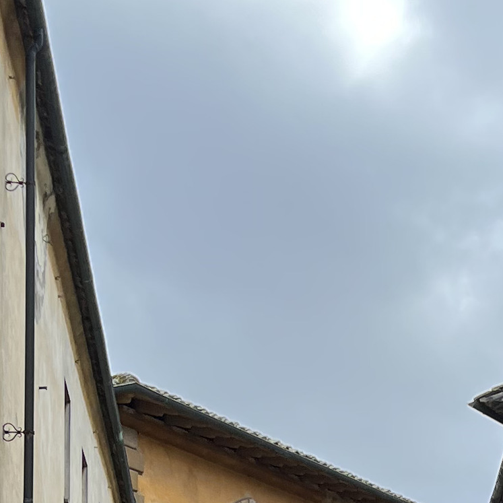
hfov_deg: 14.0
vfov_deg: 13.5
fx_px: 2022
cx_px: 472
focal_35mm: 123
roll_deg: +1.0
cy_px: 721
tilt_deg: +3.7
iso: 50
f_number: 1.5
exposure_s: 1/1575
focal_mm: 5.7
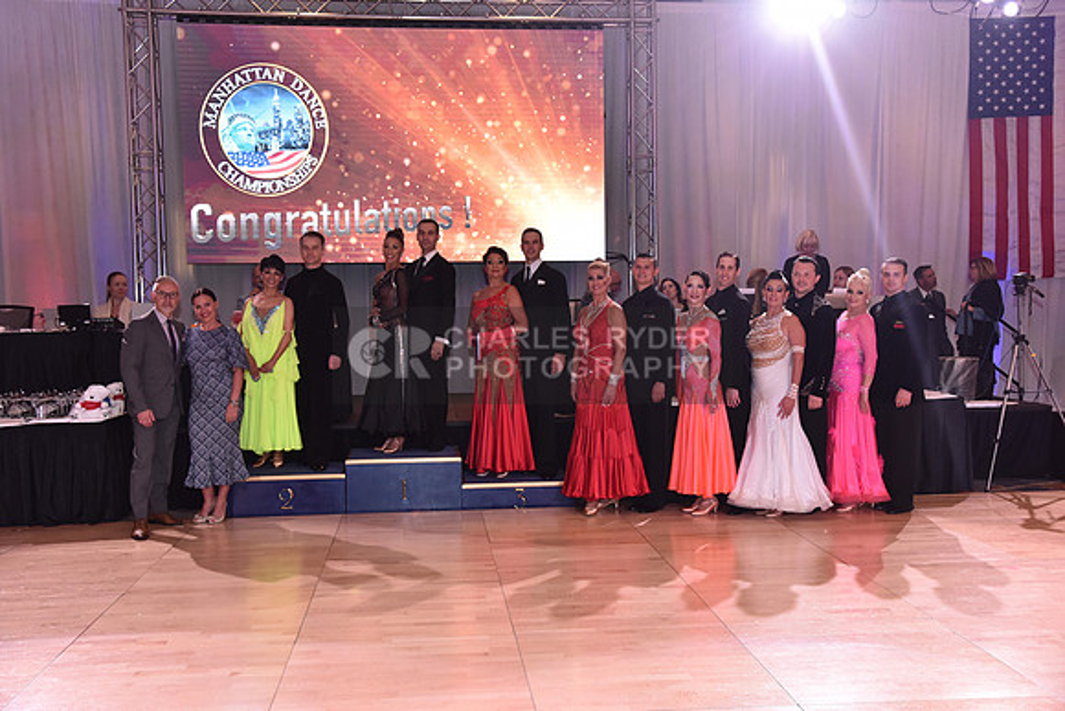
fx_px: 1124
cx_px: 532
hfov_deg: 50.7
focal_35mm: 38
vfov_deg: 35.1
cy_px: 356
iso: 2000
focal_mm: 38
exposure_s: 1/250
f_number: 4.5
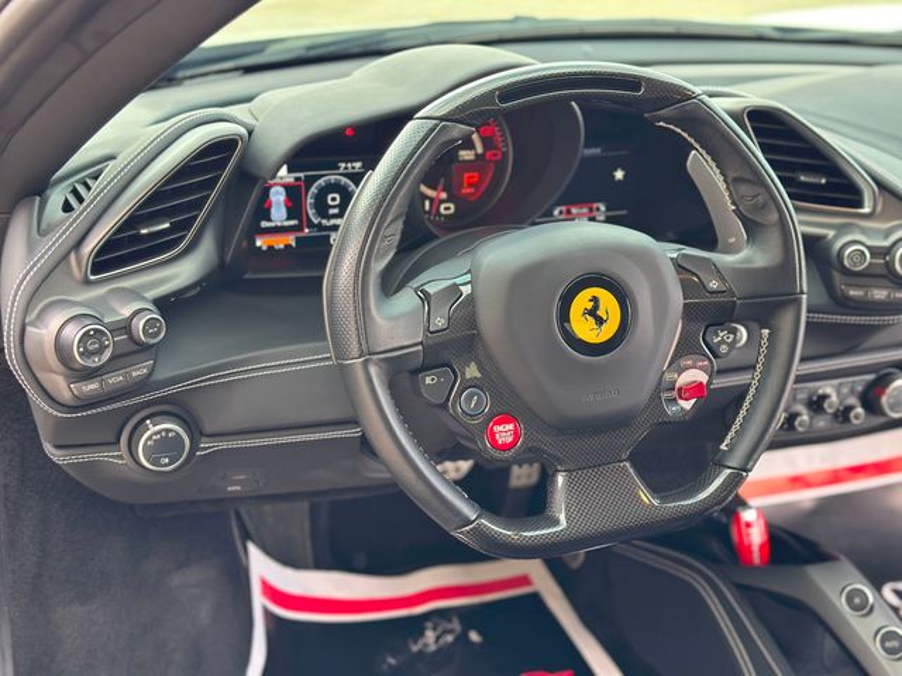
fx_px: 1251
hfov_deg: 39.7
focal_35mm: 48
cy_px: 338
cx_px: 451
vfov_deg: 30.3
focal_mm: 6.86
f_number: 1.78
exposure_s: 1/91
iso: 125
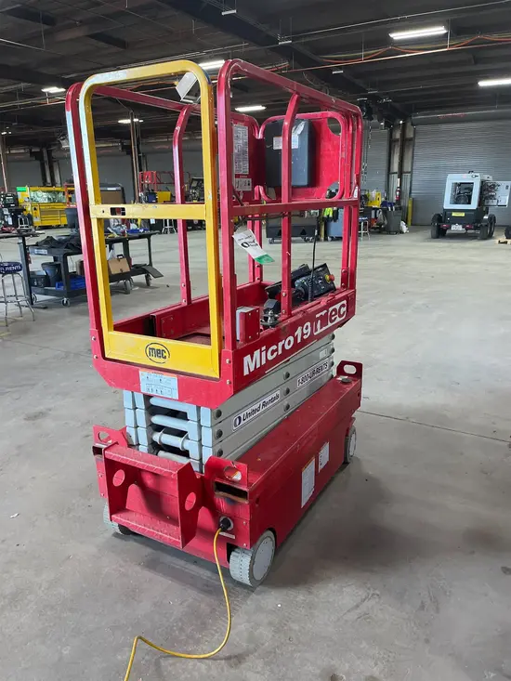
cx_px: 256
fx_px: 512
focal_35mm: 26
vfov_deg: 67.3
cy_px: 340
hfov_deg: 53.1
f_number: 1.6
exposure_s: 1/60
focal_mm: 5.1
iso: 160
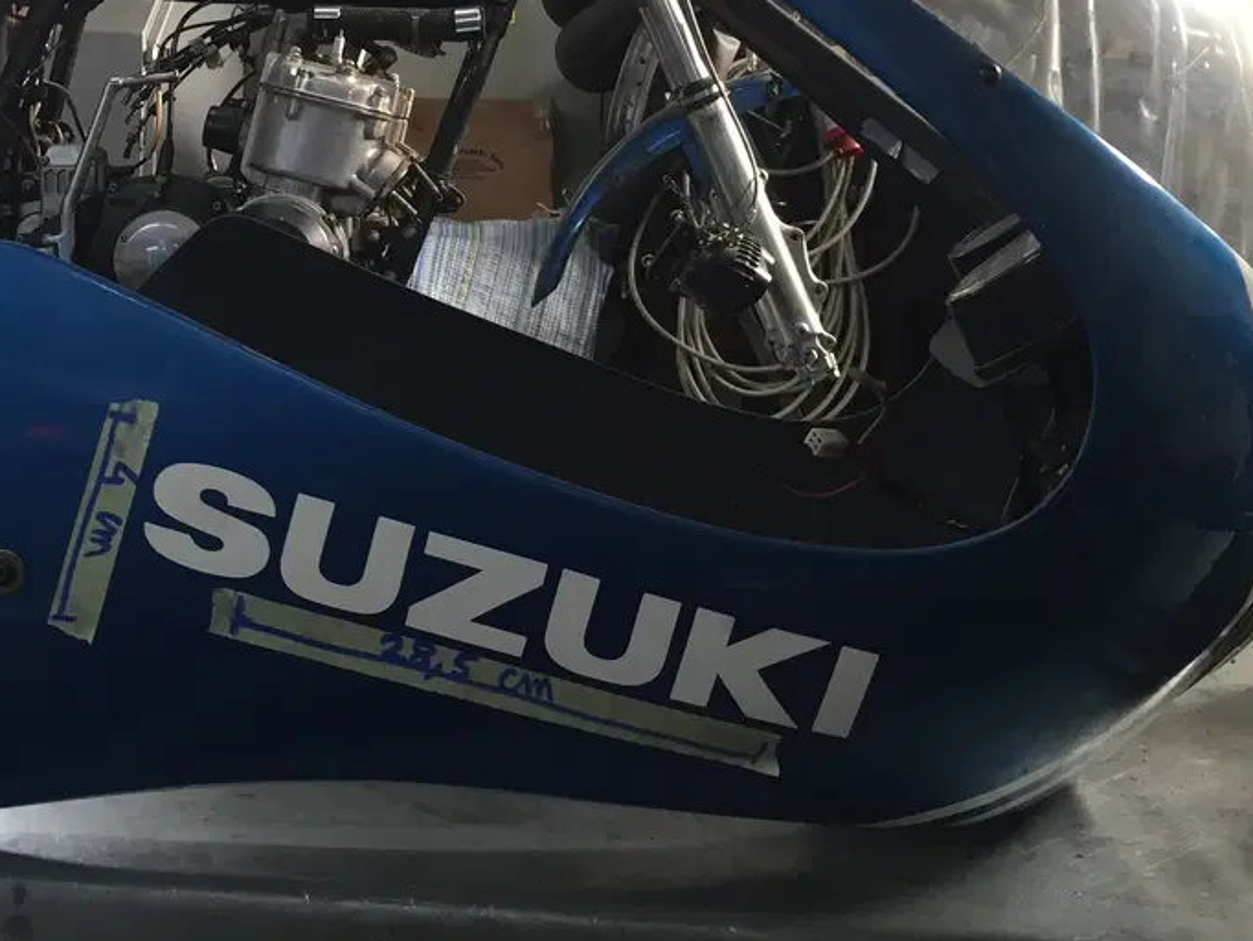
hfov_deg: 37.2
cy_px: 217
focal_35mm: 51
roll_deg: -2.0
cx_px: 445
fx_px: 1847
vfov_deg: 28.1
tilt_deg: -1.1
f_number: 2.2
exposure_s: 1/33
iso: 100
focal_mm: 4.15
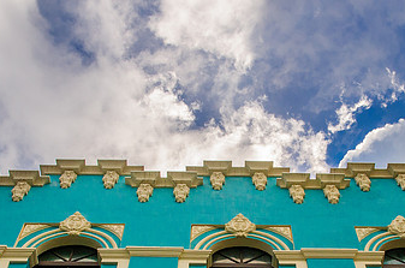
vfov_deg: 22.6
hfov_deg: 33.9
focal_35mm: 59
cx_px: 243
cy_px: 213
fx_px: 662
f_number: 9.5
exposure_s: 1/750
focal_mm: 22
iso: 200
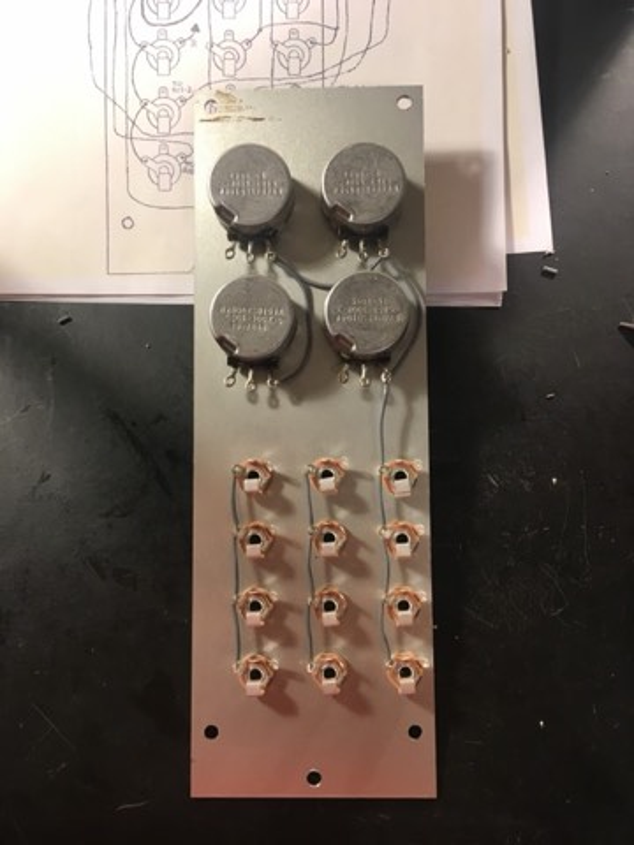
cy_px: 422
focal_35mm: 29
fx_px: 708
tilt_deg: -80.1
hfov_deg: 48.2
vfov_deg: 61.7
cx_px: 317
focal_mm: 4.15
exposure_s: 1/30
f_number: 2.2
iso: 64
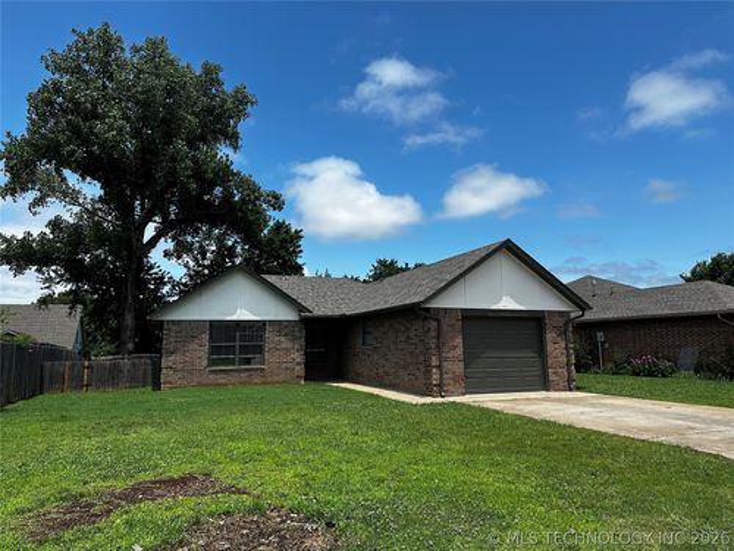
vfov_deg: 56.8
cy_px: 276
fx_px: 509
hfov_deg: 71.6
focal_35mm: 24
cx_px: 367
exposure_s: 1/5000
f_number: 1.78
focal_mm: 6.86
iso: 80
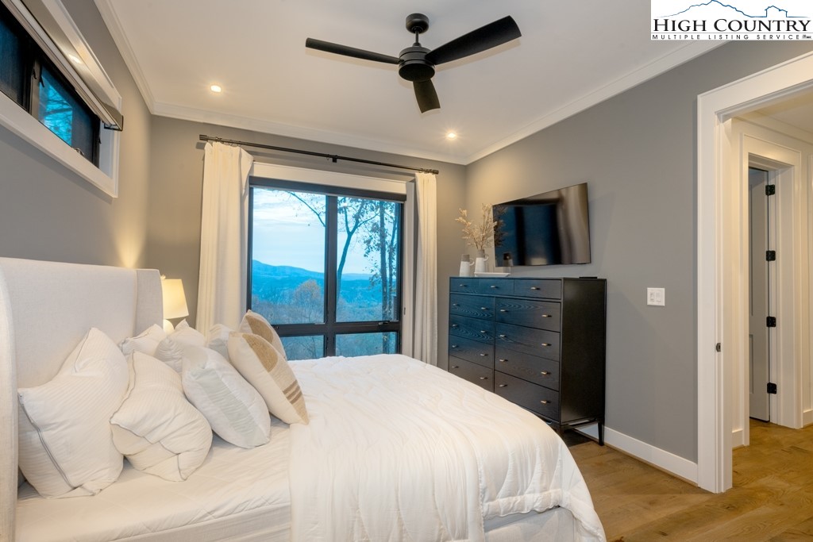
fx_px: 373
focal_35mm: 16
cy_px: 271
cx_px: 406
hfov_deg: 95.0
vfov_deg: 72.1
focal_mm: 16.5
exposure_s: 1/3
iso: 320
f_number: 11
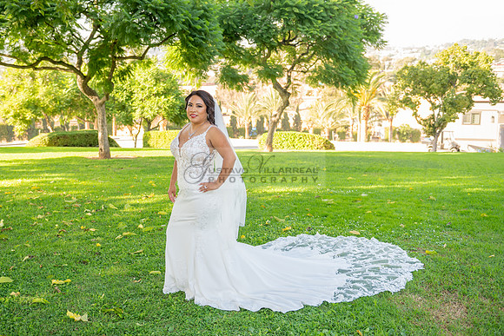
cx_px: 214
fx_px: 523
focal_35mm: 37
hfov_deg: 51.2
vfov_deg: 35.6
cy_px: 157
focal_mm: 32
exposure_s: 1/200
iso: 200
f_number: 3.5
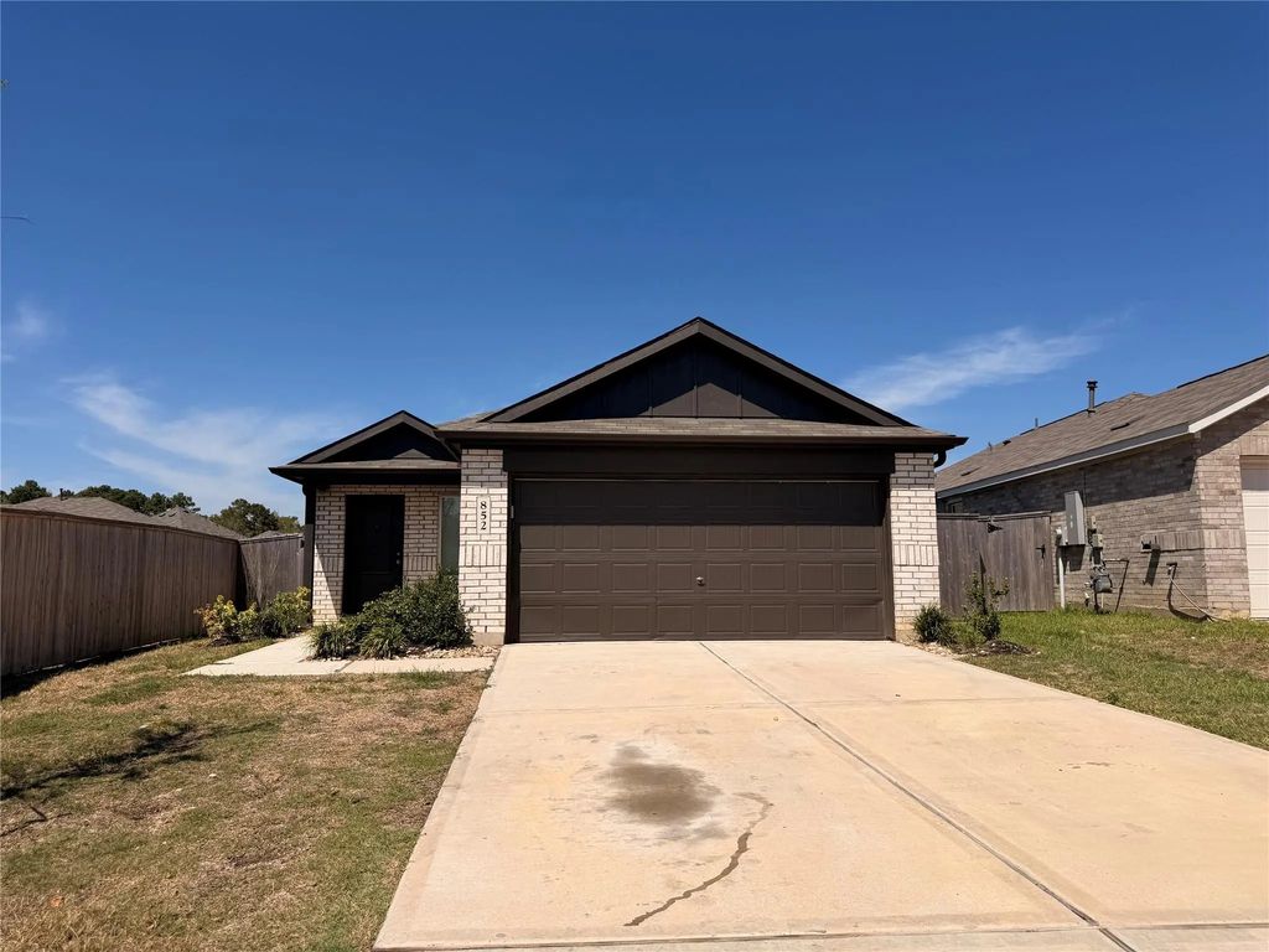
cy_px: 476
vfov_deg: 56.8
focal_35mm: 24
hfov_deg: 71.6
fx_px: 880
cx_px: 634
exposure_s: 1/9091
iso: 80
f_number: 1.78
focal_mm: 6.76
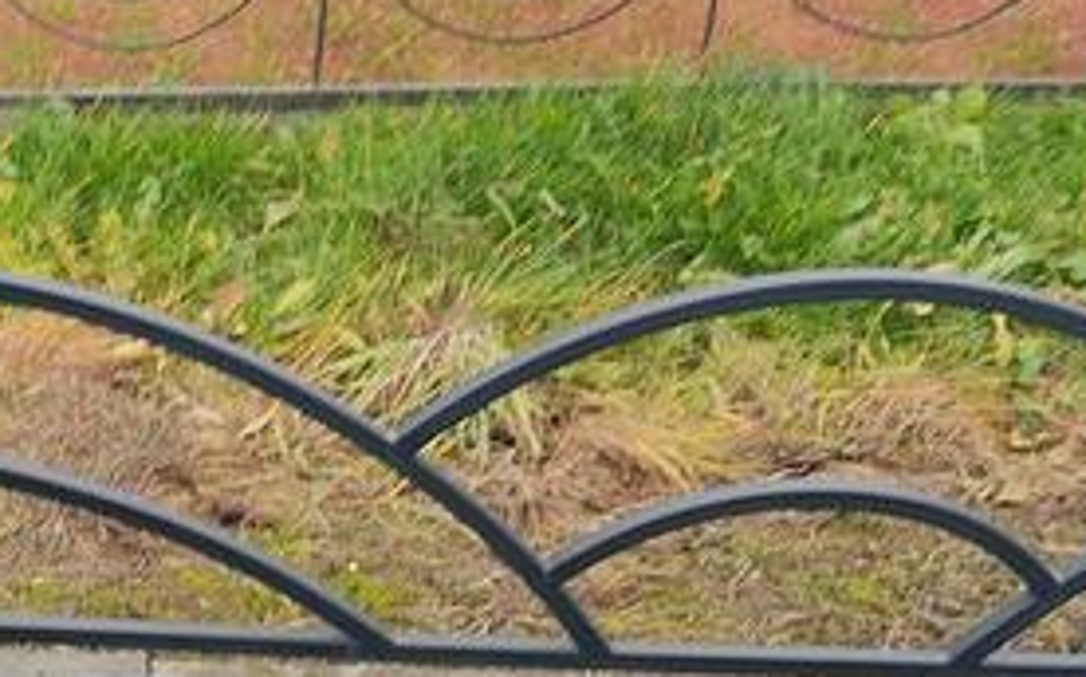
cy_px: 728
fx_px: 2366
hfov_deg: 23.1
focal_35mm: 80
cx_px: -303
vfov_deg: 15.9
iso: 100
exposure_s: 1/151
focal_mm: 4.74
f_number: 1.79
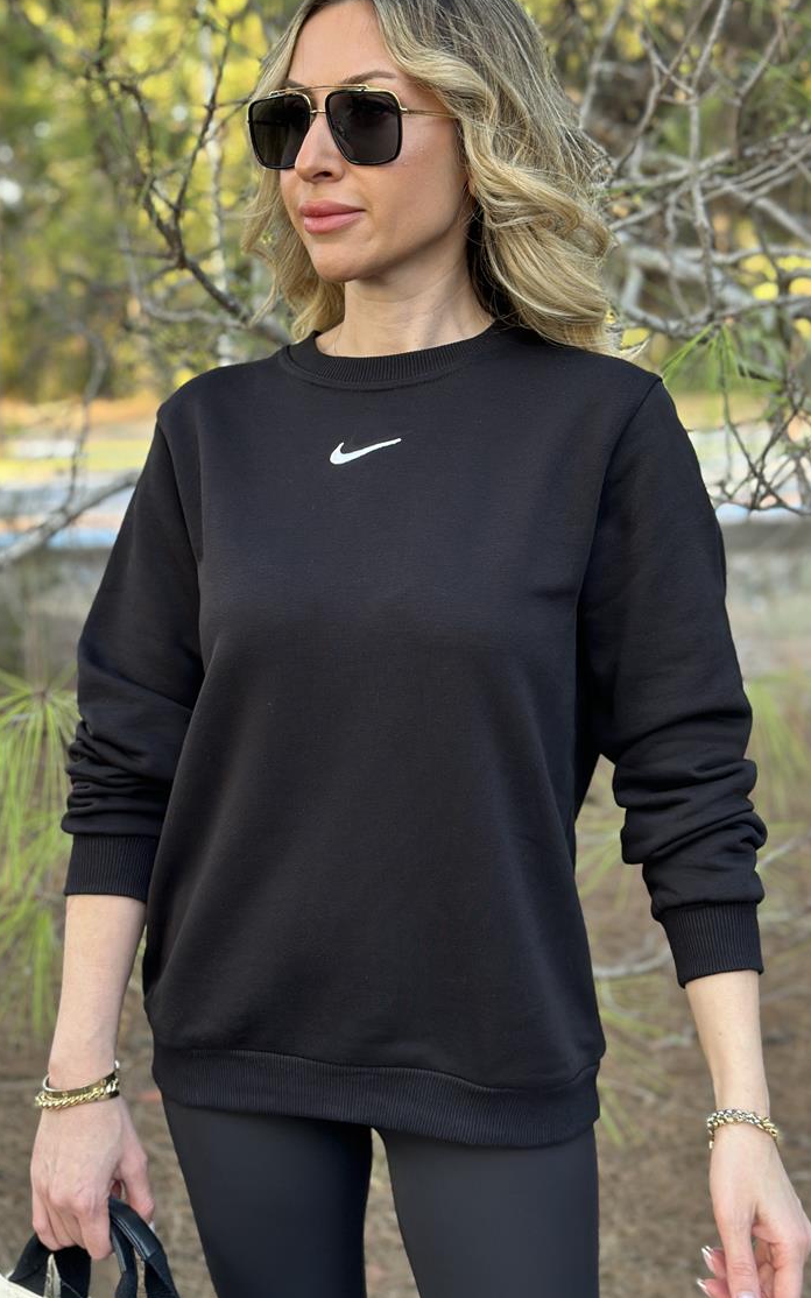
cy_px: 627
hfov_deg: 23.1
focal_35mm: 56
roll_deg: +1.0
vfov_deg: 36.3
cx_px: 374
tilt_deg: -9.5
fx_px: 1981
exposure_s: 1/125
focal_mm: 6.86
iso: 80
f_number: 1.78
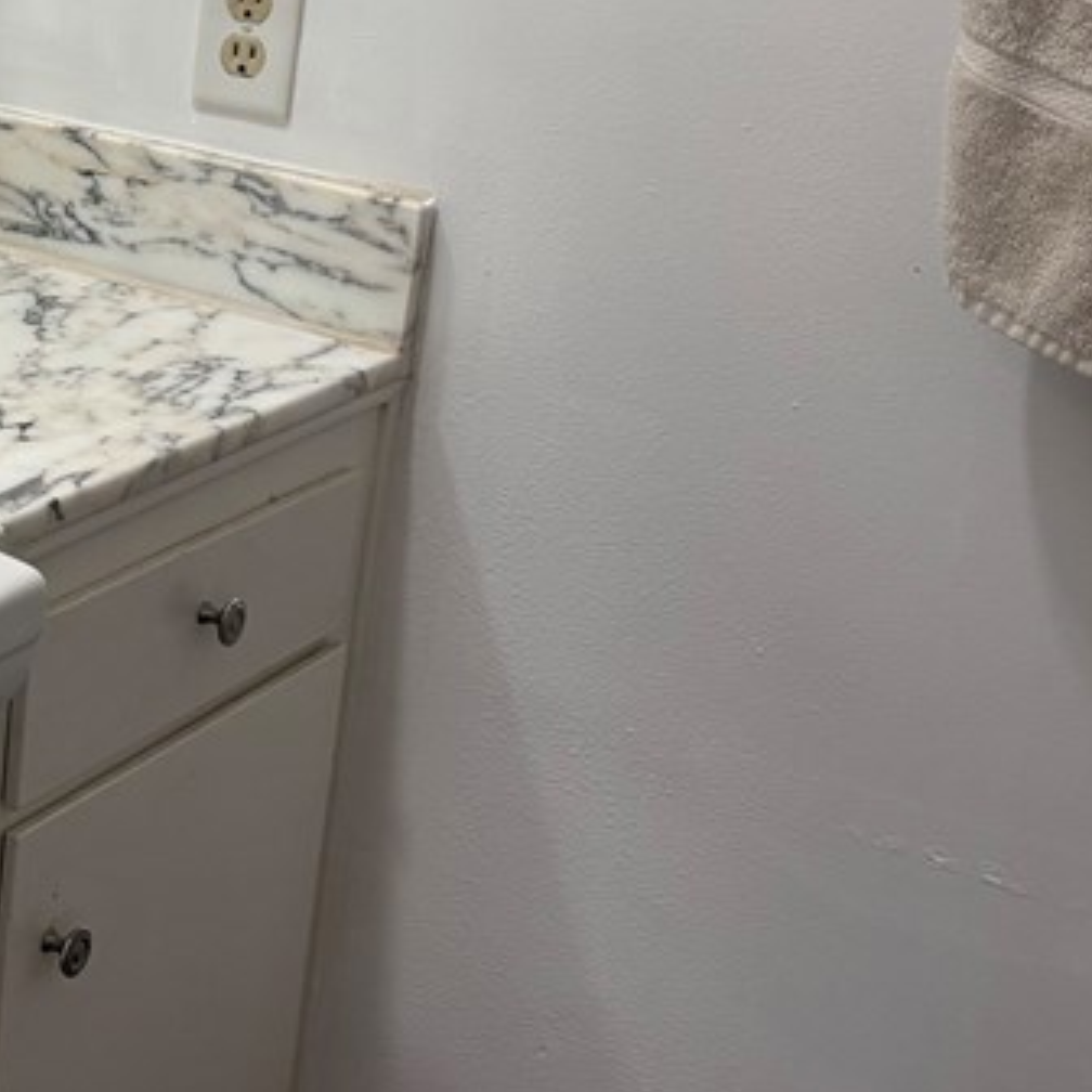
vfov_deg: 24.0
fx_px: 2498
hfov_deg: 21.6
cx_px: -429
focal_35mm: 70
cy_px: 124
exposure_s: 1/120
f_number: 1.6
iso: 100
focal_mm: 5.96
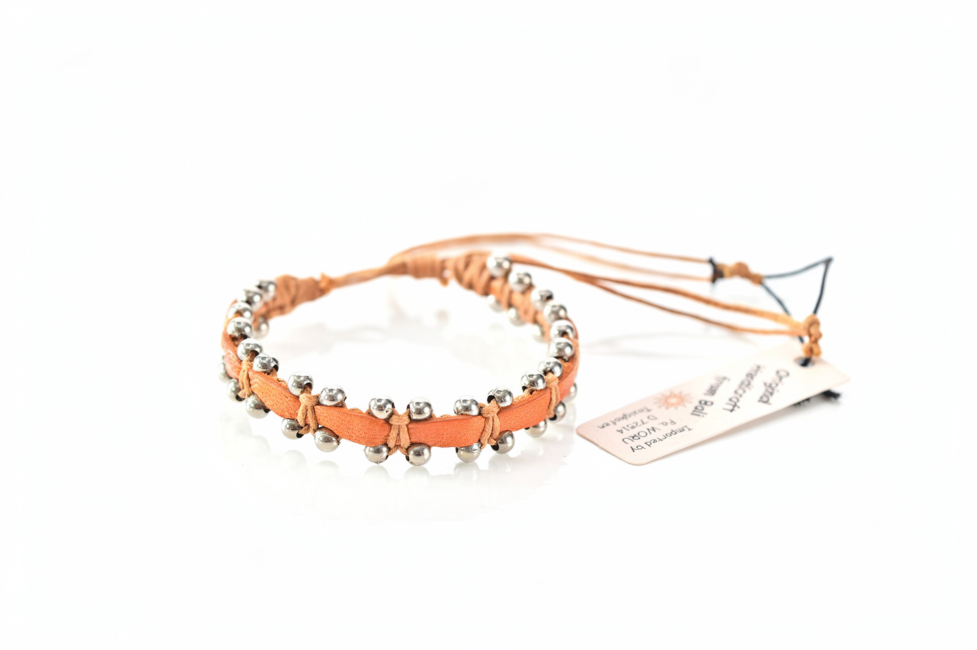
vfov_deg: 11.4
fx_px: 3254
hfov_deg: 17.1
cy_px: 325
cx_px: 488
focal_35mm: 120
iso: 400
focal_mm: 120
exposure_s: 1/200
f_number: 5
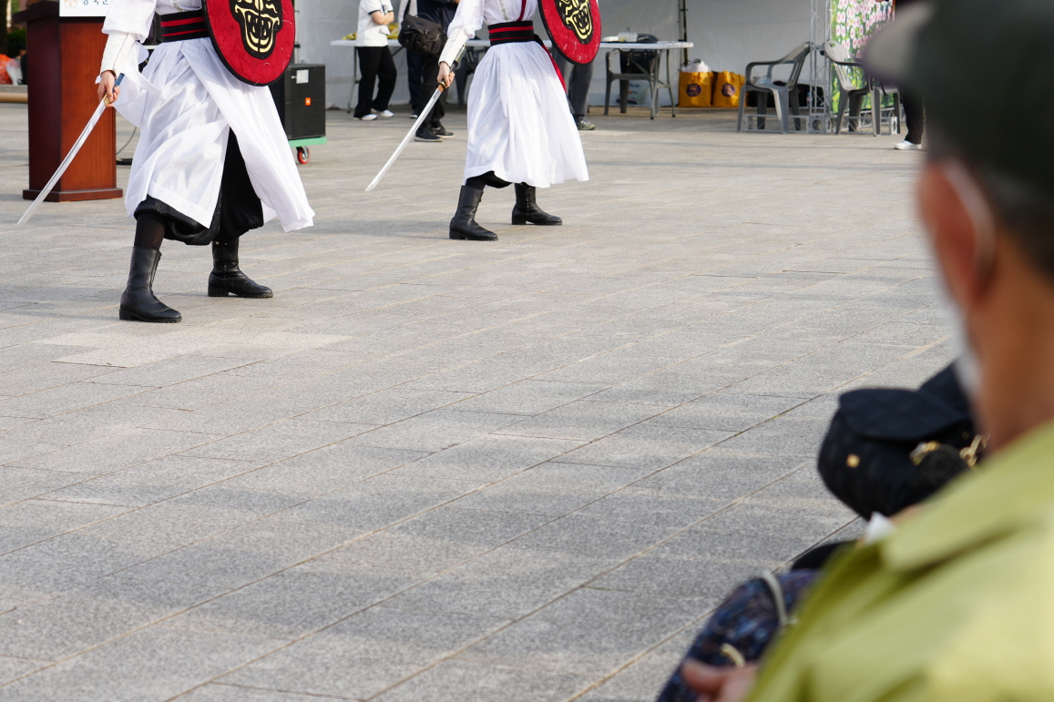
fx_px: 2459
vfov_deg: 16.2
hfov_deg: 24.2
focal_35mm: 84
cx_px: 507
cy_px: 159
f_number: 4
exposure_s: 1/320
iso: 100
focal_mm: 54
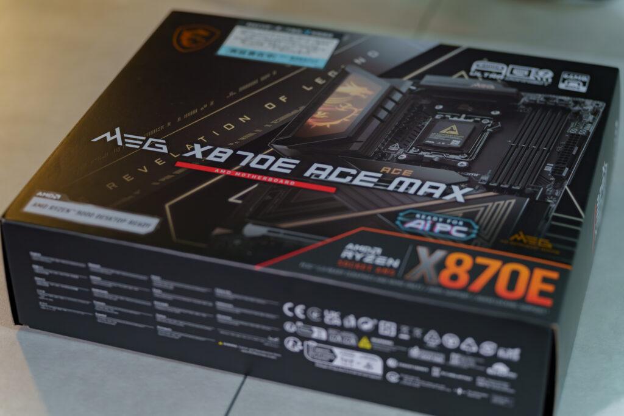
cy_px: 208
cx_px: 312
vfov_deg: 18.4
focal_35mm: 74
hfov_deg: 27.3
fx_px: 1283
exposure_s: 1/160
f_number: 2.5
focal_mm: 74
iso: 1600
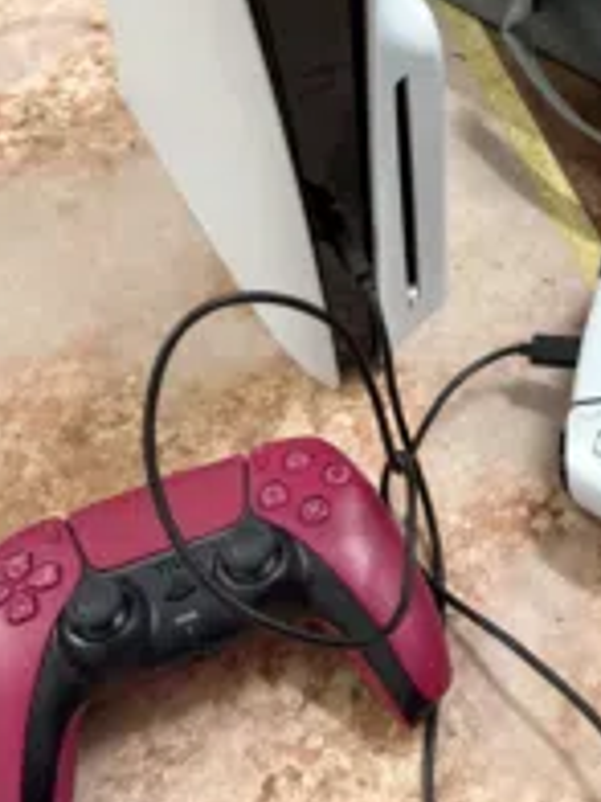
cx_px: 507
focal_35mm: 49
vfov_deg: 37.5
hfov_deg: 28.8
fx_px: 1134
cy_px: 160
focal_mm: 6.76
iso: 500
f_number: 1.78
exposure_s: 1/50
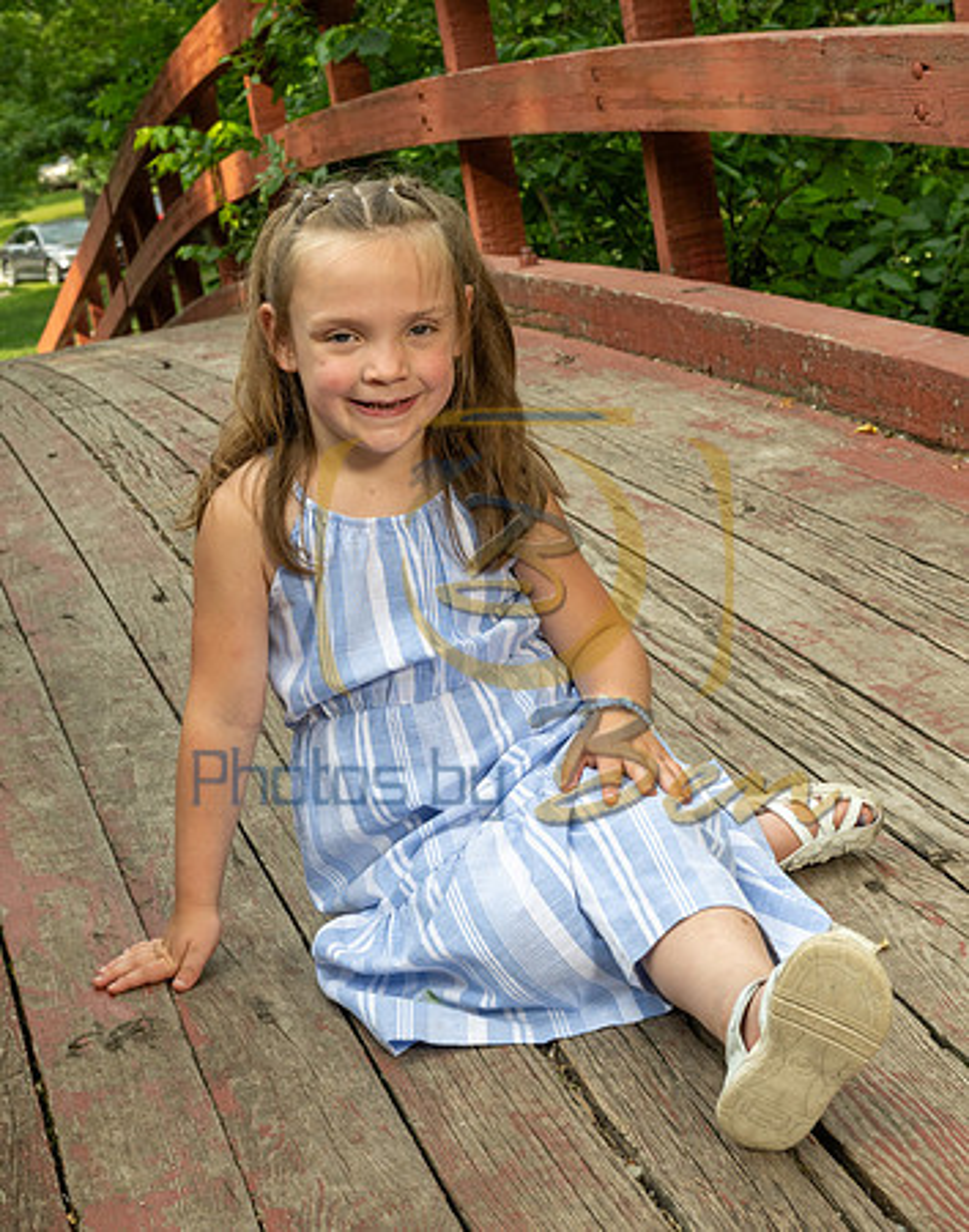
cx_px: 262
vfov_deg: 25.4
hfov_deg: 20.0
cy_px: 562
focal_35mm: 75
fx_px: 2730
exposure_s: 1/200
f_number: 8
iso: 200
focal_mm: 38
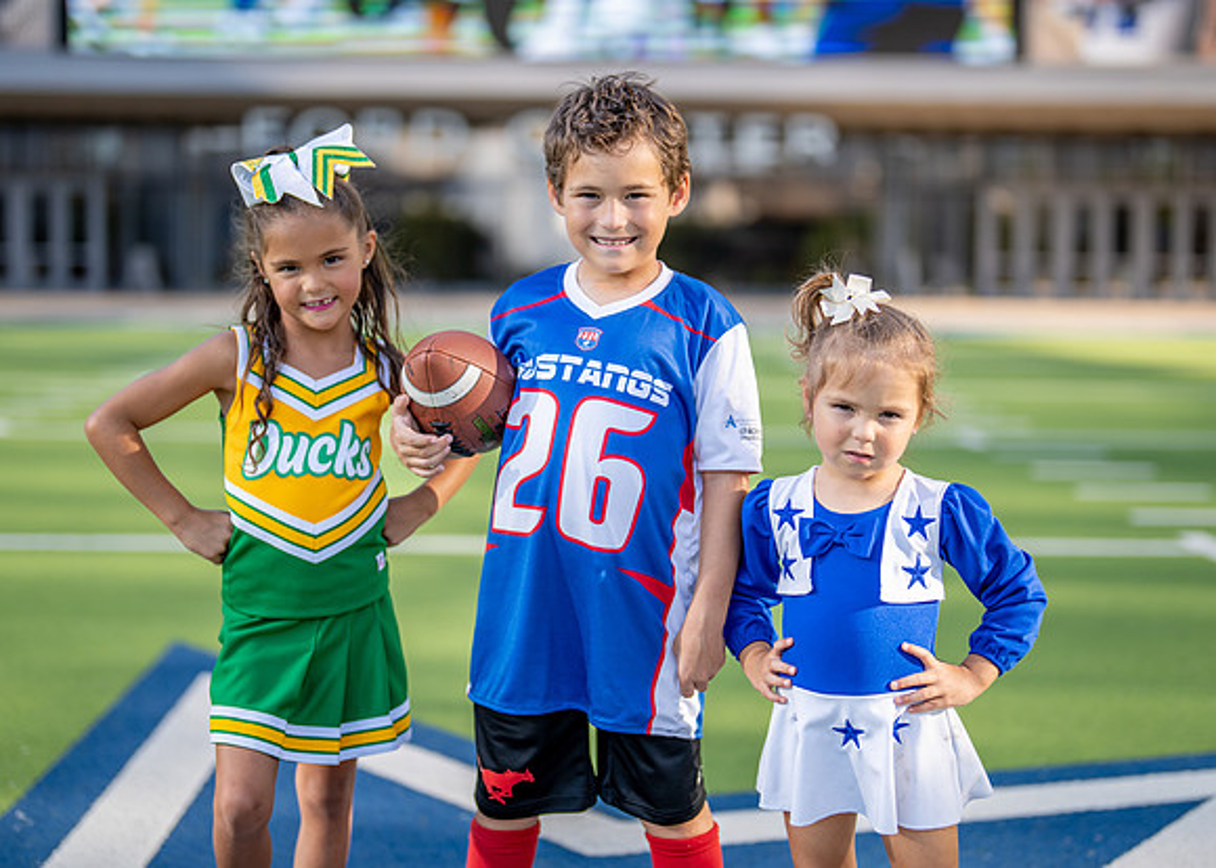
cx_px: 607
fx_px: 2105
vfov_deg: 23.3
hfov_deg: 32.2
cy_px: 446
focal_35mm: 61
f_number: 1.2
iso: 125
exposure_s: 1/3200
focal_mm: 50
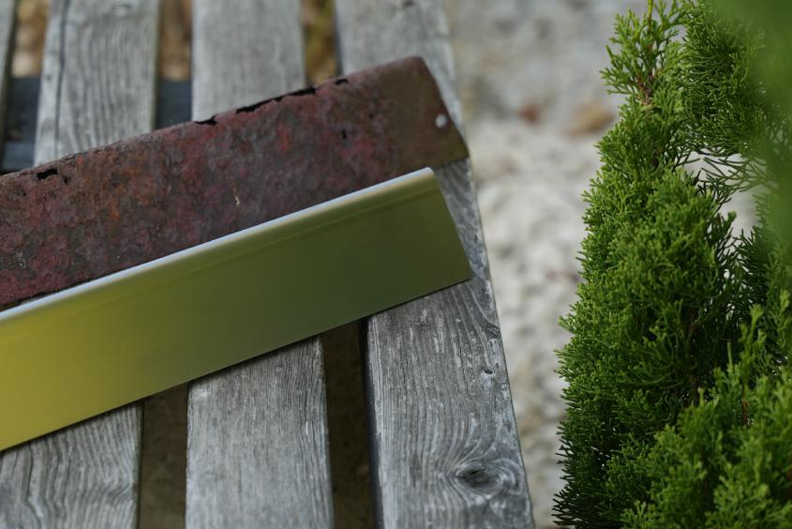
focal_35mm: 159
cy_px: 210
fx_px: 3499
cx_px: 150
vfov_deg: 8.6
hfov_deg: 12.9
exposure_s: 1/250
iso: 100
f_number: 3.2
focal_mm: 70
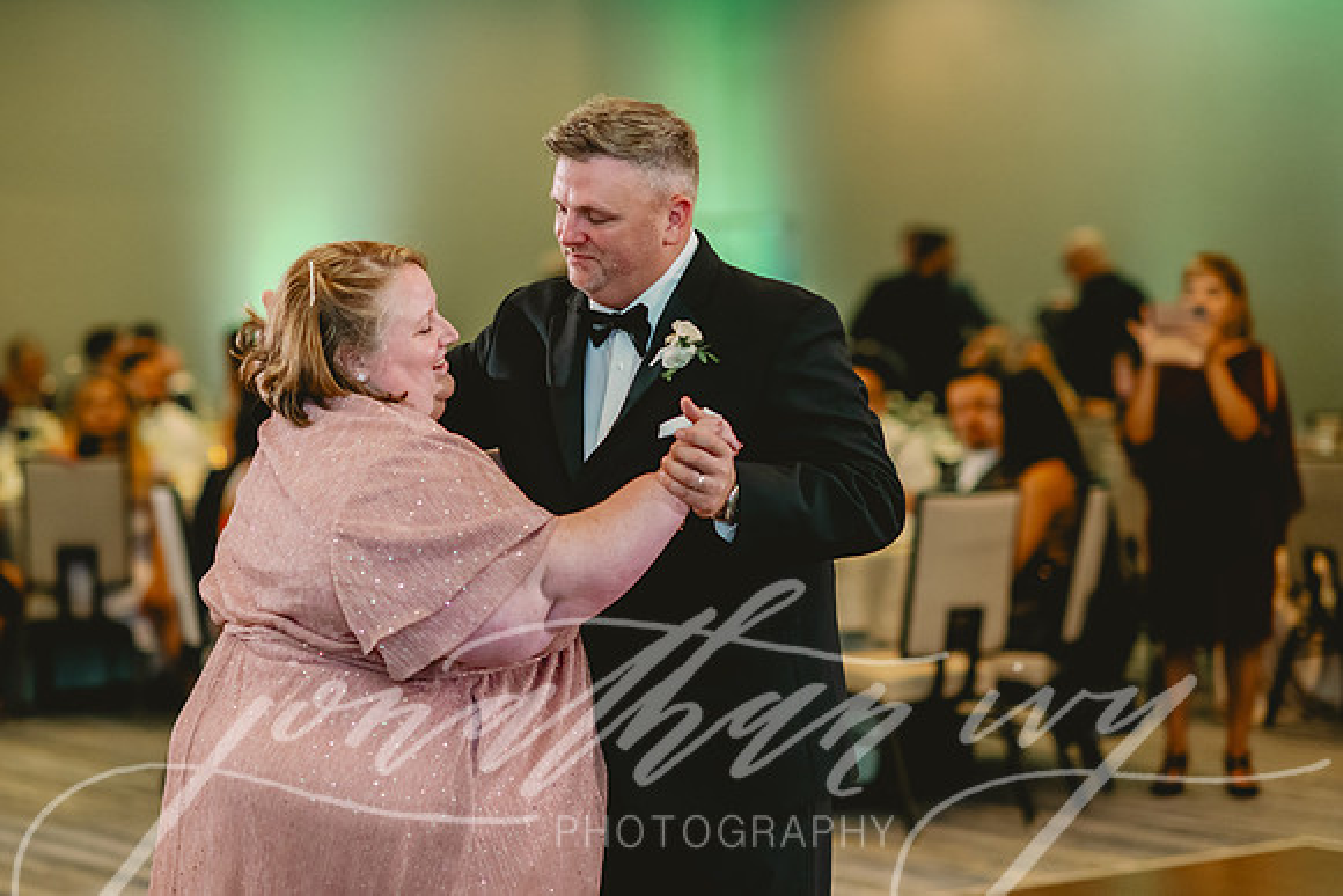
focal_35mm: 97
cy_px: 403
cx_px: 607
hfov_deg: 21.0
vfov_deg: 14.1
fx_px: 3625
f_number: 2
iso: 2500
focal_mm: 85
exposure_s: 1/125
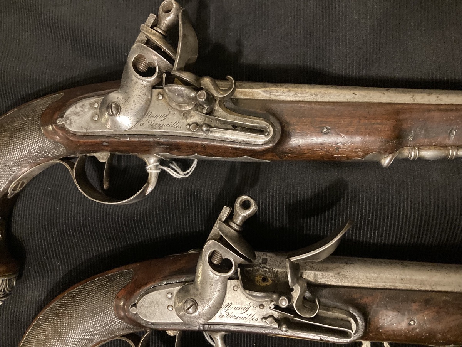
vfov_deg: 49.7
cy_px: 174
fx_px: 374
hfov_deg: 63.4
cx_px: 231
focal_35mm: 28
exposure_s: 1/25
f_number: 1.8
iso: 640
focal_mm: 3.99
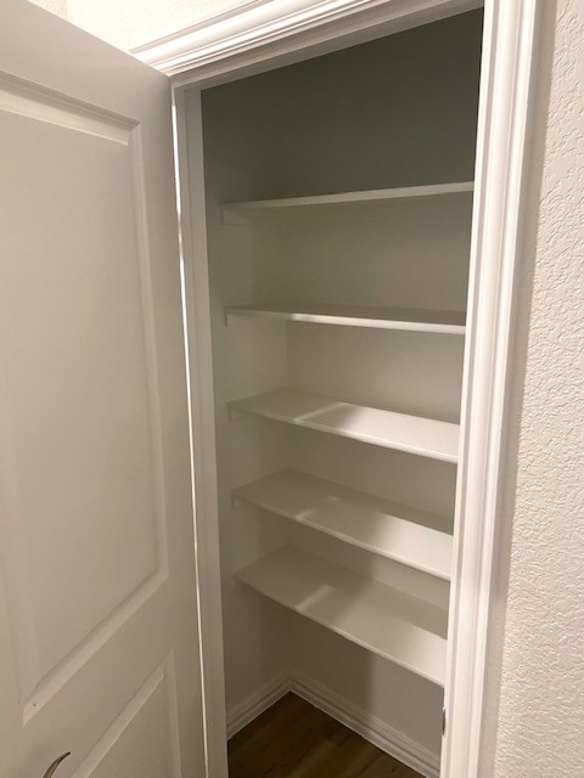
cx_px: 292
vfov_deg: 67.3
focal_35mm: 26
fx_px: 585
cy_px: 389
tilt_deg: -13.4
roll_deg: +1.3
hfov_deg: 53.1
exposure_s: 1/60
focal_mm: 4.25
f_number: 1.8
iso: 250
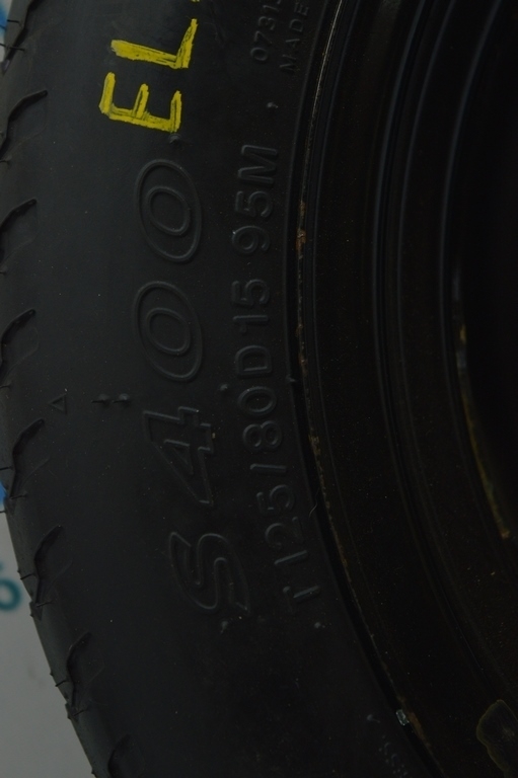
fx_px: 1783
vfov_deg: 24.6
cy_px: 389
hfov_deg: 16.5
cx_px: 259
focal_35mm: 82
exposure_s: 1/80
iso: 400
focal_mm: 55
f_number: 5.6
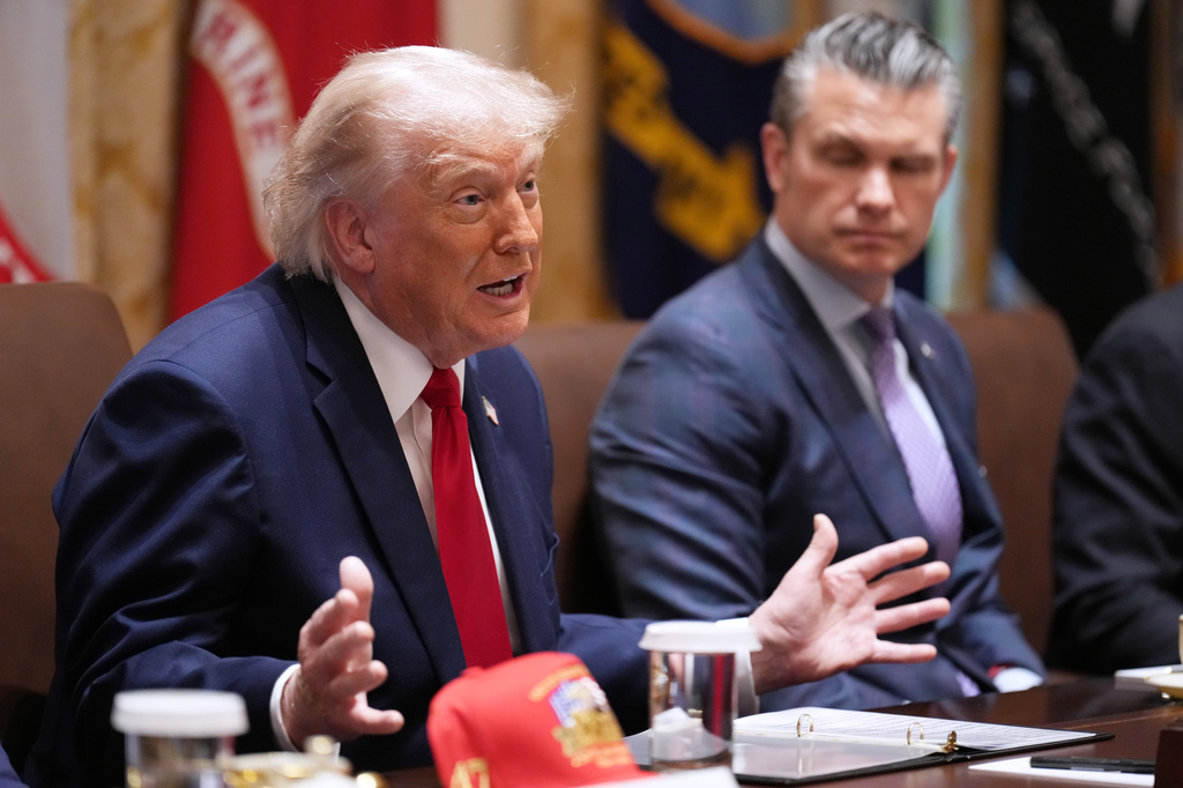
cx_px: 592
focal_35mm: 200
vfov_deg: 6.9
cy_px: 394
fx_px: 6570
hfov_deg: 10.3
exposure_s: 1/160
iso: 3200
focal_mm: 200
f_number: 2.8
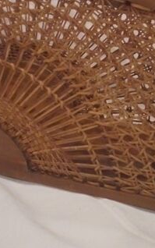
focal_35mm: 87
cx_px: 21
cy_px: -23
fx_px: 587
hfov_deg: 14.9
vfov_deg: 22.5
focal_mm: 5.3
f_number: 3.7
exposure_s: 1/10
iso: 400
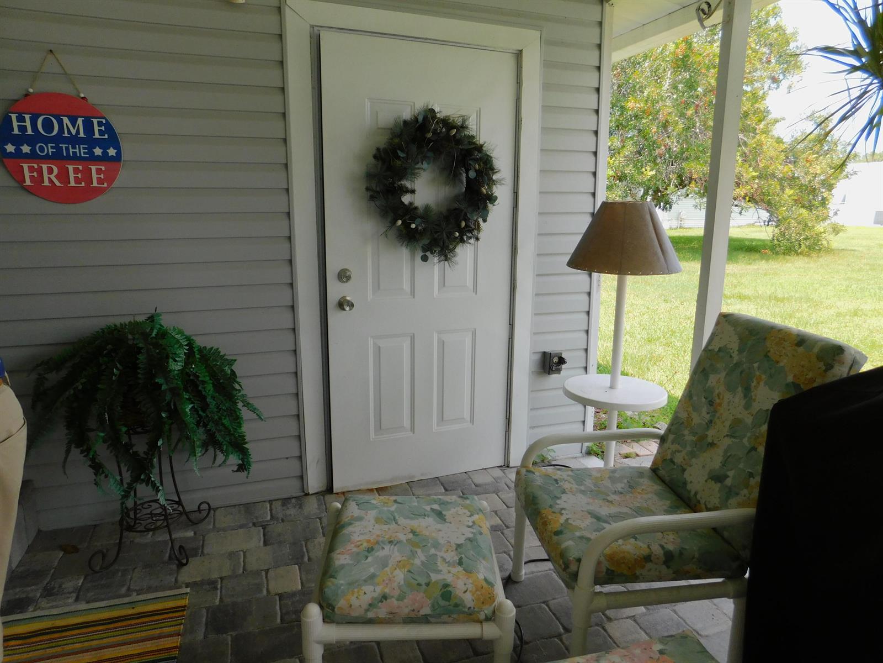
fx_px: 587
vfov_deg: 58.9
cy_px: 332
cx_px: 442
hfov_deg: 73.9
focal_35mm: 23
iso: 125
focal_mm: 4
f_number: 3
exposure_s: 1/400
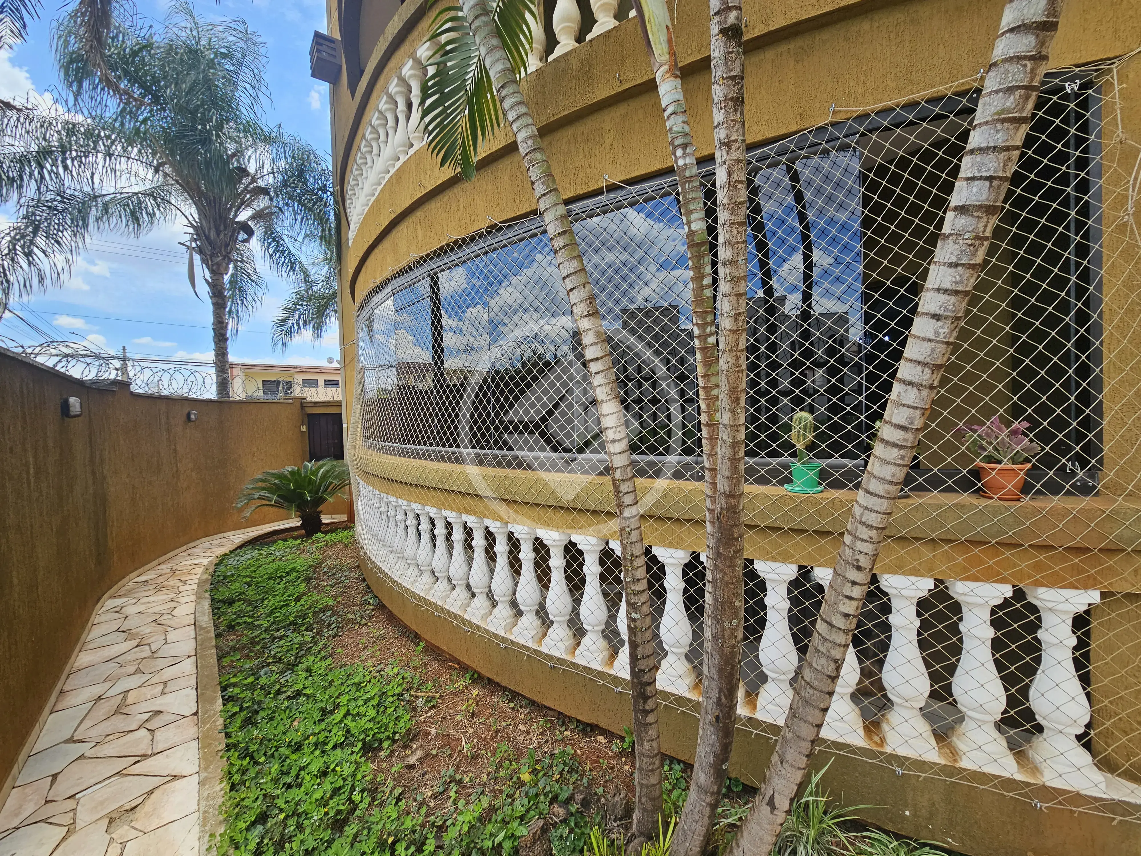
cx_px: 570
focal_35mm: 13
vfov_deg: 89.9
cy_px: 428
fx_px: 429
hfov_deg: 106.2
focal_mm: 2.2
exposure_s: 1/554
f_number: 2.2
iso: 50
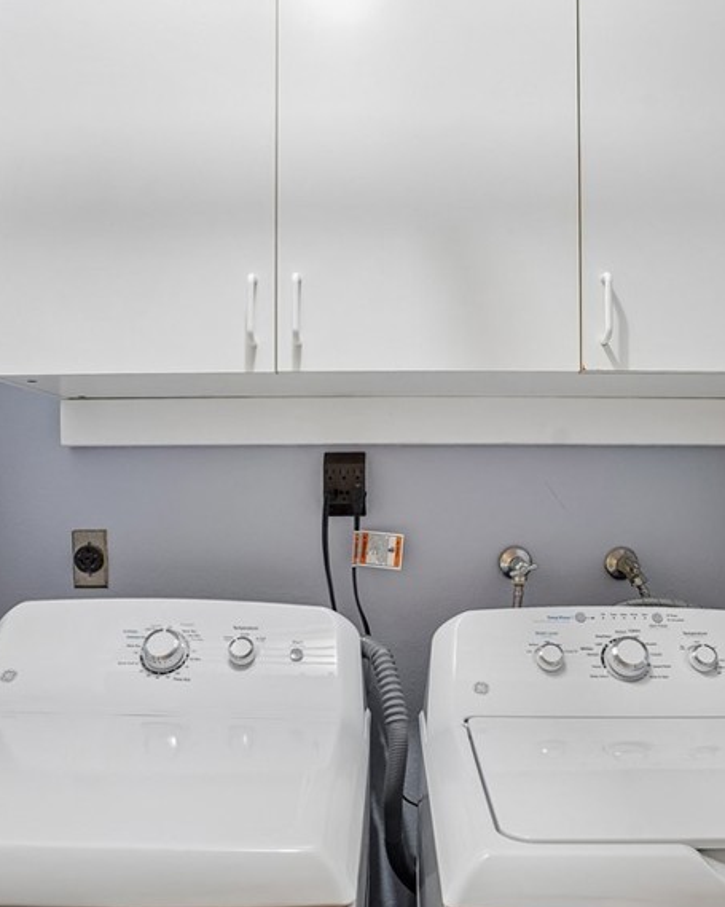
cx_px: 397
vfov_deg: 63.7
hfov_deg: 53.1
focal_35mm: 27
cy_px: 523
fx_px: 724
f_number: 8
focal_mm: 16
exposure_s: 1/10
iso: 400
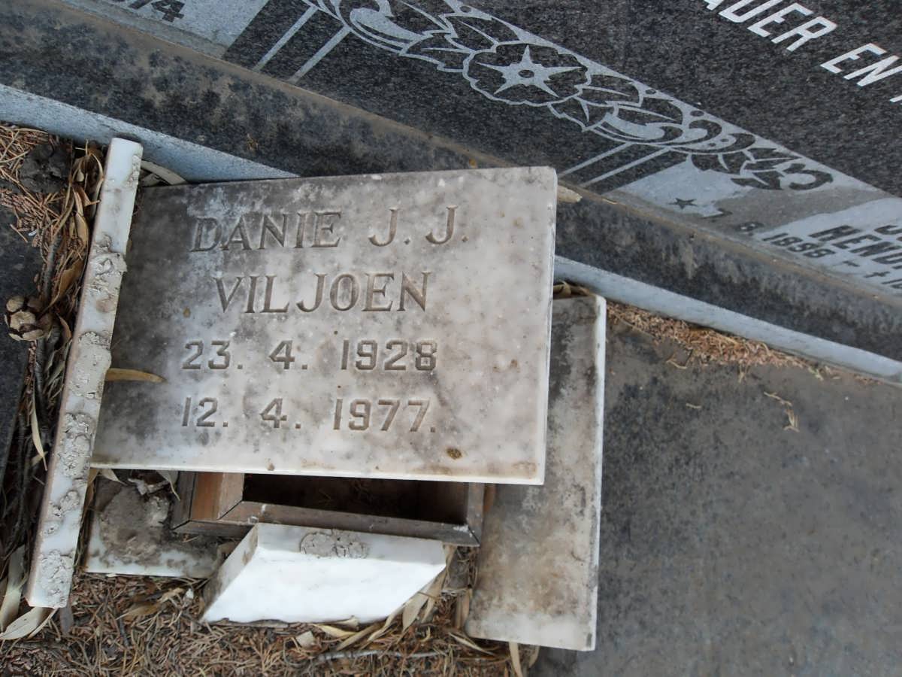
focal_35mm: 35
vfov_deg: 40.7
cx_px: 451
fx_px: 912
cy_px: 338
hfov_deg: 52.6
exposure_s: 1/45
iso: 80
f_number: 3.5
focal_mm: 6.3
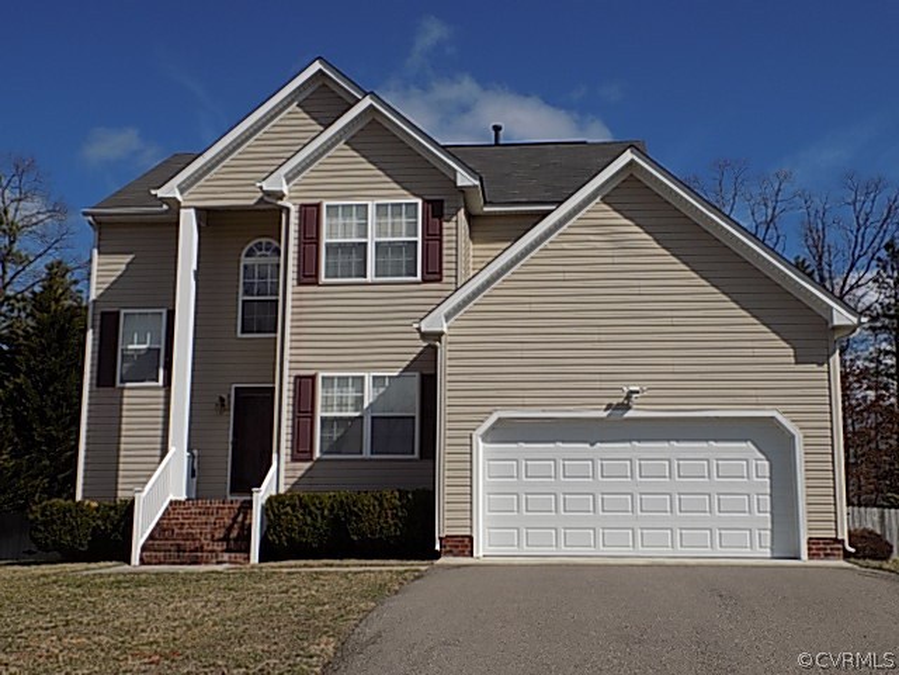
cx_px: 450
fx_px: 1065
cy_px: 338
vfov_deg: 35.1
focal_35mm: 41
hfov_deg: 45.8
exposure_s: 1/250
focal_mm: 7.3
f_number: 11.5
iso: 80
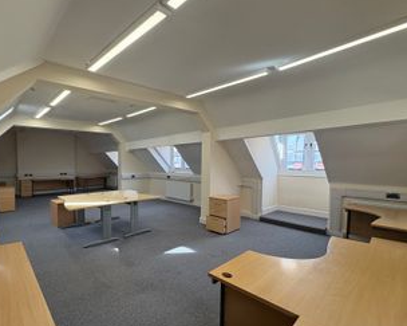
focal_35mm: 18
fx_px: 217
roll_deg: +0.0
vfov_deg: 73.7
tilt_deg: -1.9
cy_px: 170
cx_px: 143
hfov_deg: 84.0
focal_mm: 2.22
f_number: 2.2
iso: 80
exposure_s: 1/111
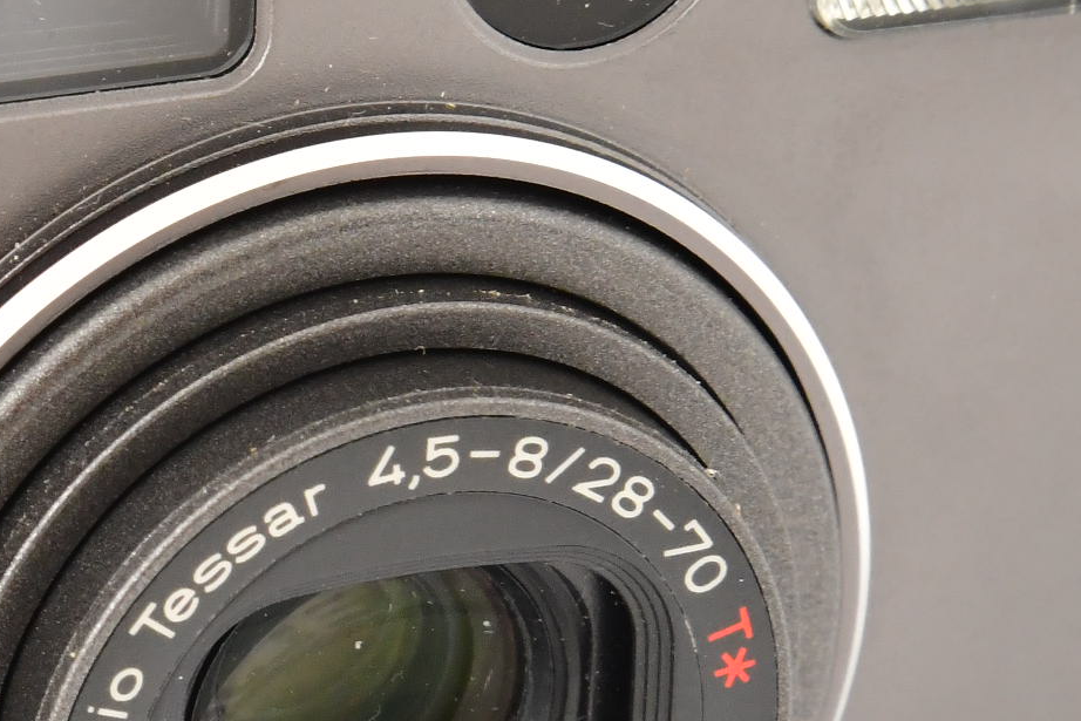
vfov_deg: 2.6
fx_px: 16126
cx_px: -203
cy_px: 261
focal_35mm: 537
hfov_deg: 3.8
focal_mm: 120
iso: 1600
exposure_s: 1/160
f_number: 11
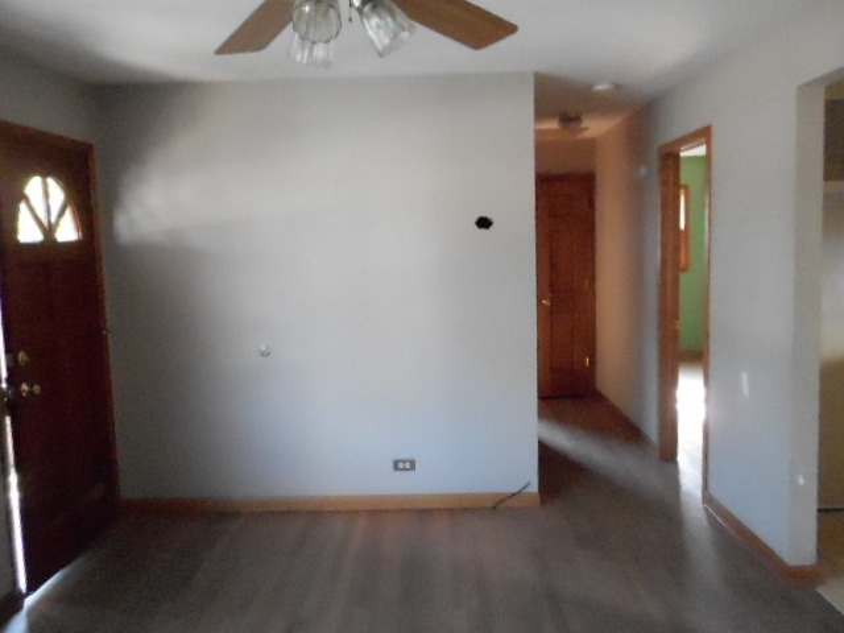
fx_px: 707
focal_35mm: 29
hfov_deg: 61.7
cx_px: 422
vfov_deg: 48.2
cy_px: 316
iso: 3200
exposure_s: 1/160
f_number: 4
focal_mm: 5.2
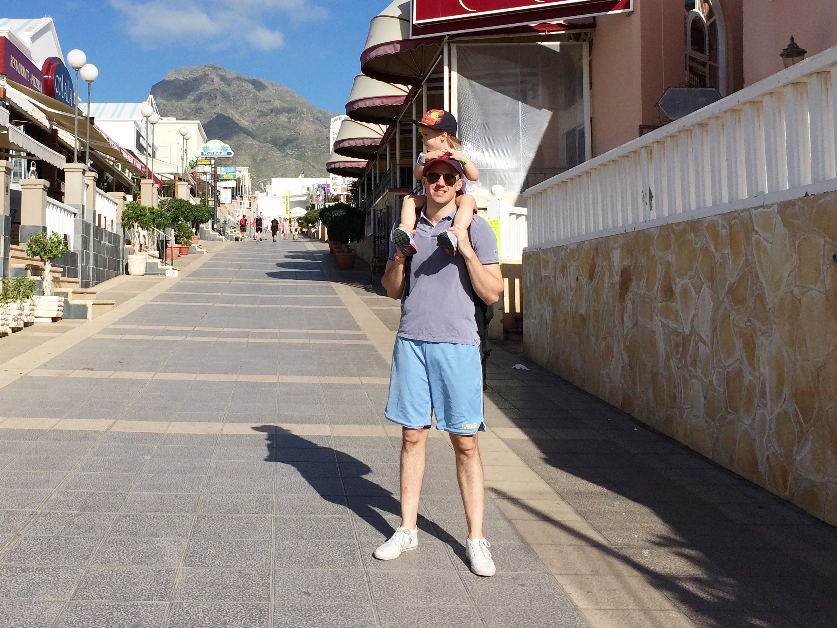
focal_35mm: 42
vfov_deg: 34.2
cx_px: 288
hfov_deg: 44.2
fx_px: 1016
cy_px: 233
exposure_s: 1/4115
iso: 40
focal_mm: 4.12
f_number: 2.2
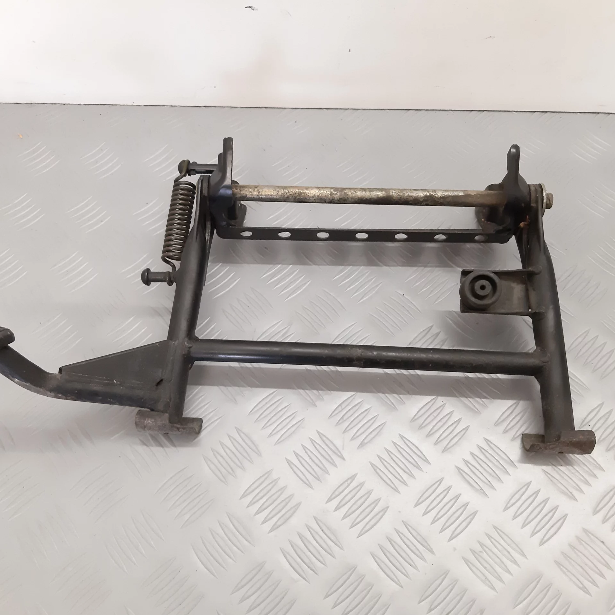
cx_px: 288
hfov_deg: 51.1
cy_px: 307
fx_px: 643
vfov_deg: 51.1
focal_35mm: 32
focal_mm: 3.93
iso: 400
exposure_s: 1/50
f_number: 1.7
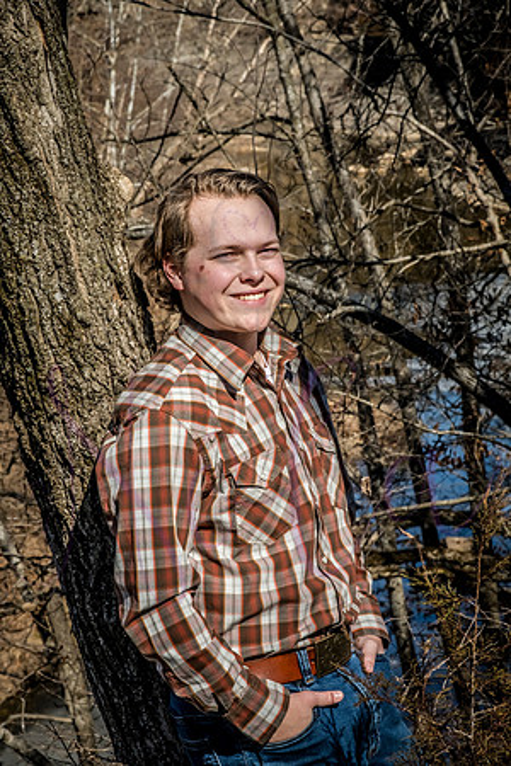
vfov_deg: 17.1
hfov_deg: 11.4
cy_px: 383
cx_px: 256
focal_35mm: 120
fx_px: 2555
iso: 800
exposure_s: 1/320
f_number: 22
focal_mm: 120
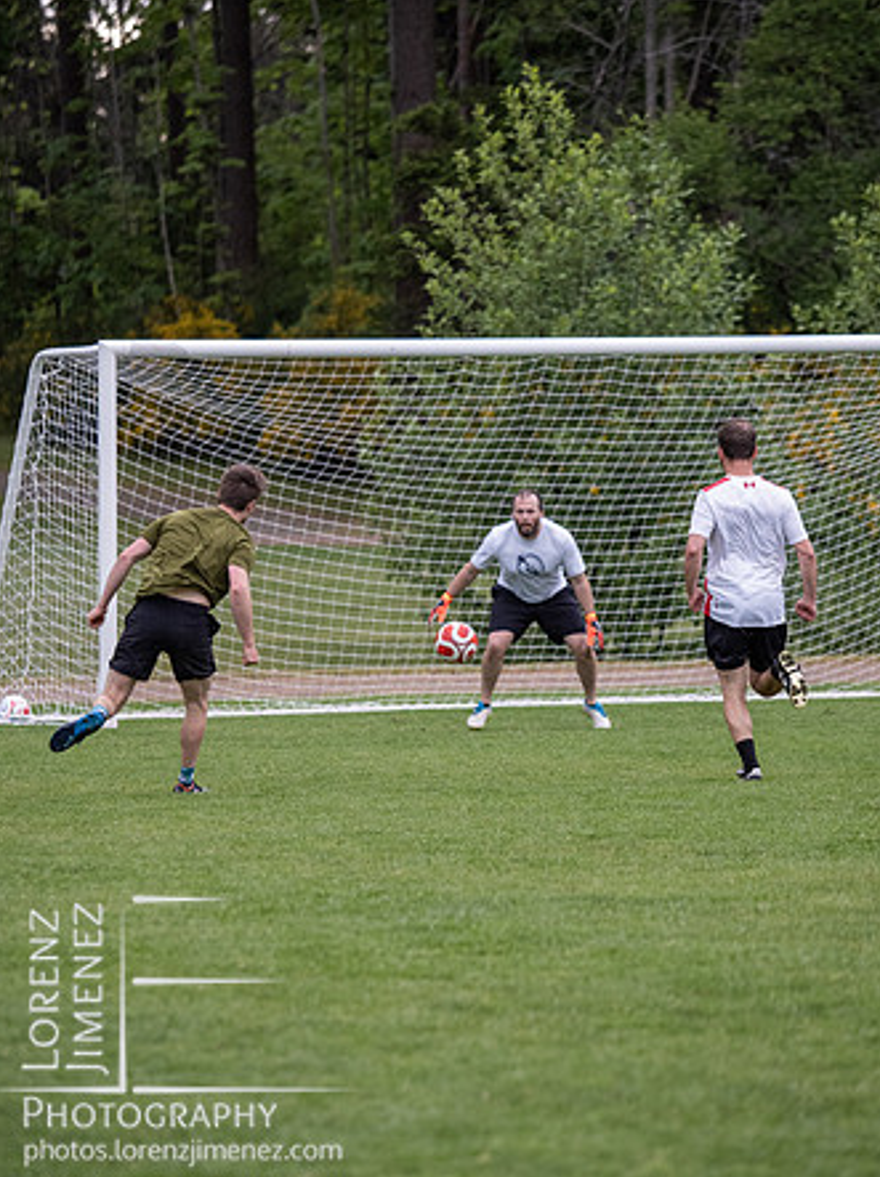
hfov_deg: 6.1
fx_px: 8291
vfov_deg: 8.1
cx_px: 435
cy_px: 585
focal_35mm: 244
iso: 1250
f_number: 2.8
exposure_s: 1/1250
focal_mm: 120
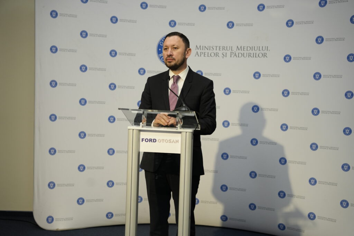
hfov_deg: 30.5
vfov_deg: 20.6
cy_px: 118
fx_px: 649
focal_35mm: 66
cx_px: 177
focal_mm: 66
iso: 1250
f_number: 3.2
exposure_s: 1/250
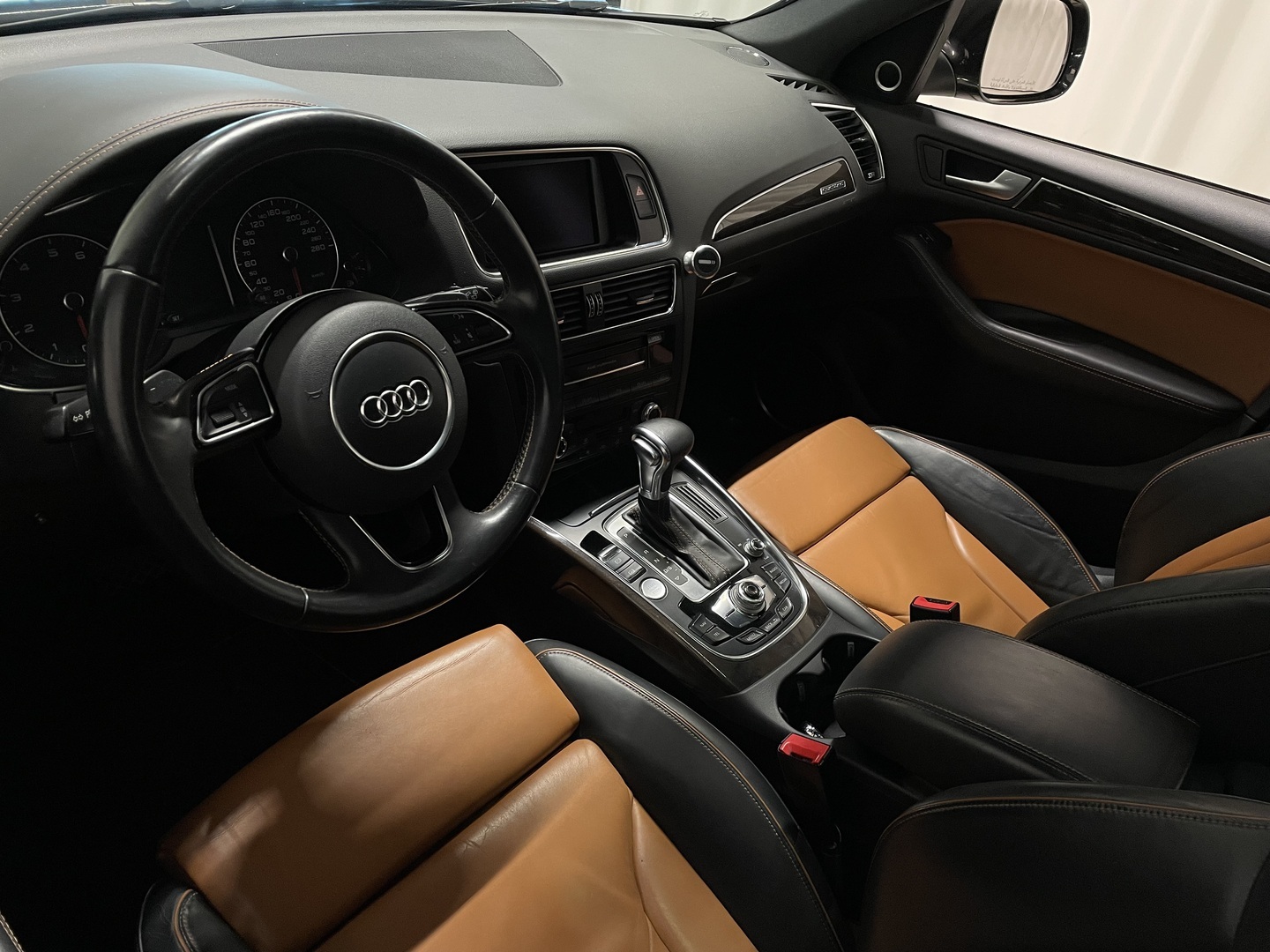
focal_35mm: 26
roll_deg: -10.5
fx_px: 954
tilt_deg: -35.6
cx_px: 635
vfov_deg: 53.1
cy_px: 476
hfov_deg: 67.3
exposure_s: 1/50
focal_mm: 4.2
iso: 160
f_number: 1.6
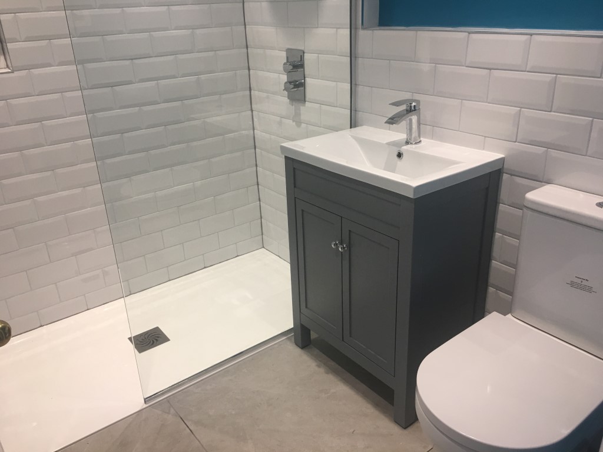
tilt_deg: -21.4
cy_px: 226
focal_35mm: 29
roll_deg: +2.3
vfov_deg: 48.2
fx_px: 505
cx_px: 302
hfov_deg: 61.7
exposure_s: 1/33
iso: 50
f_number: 2.2
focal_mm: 4.15
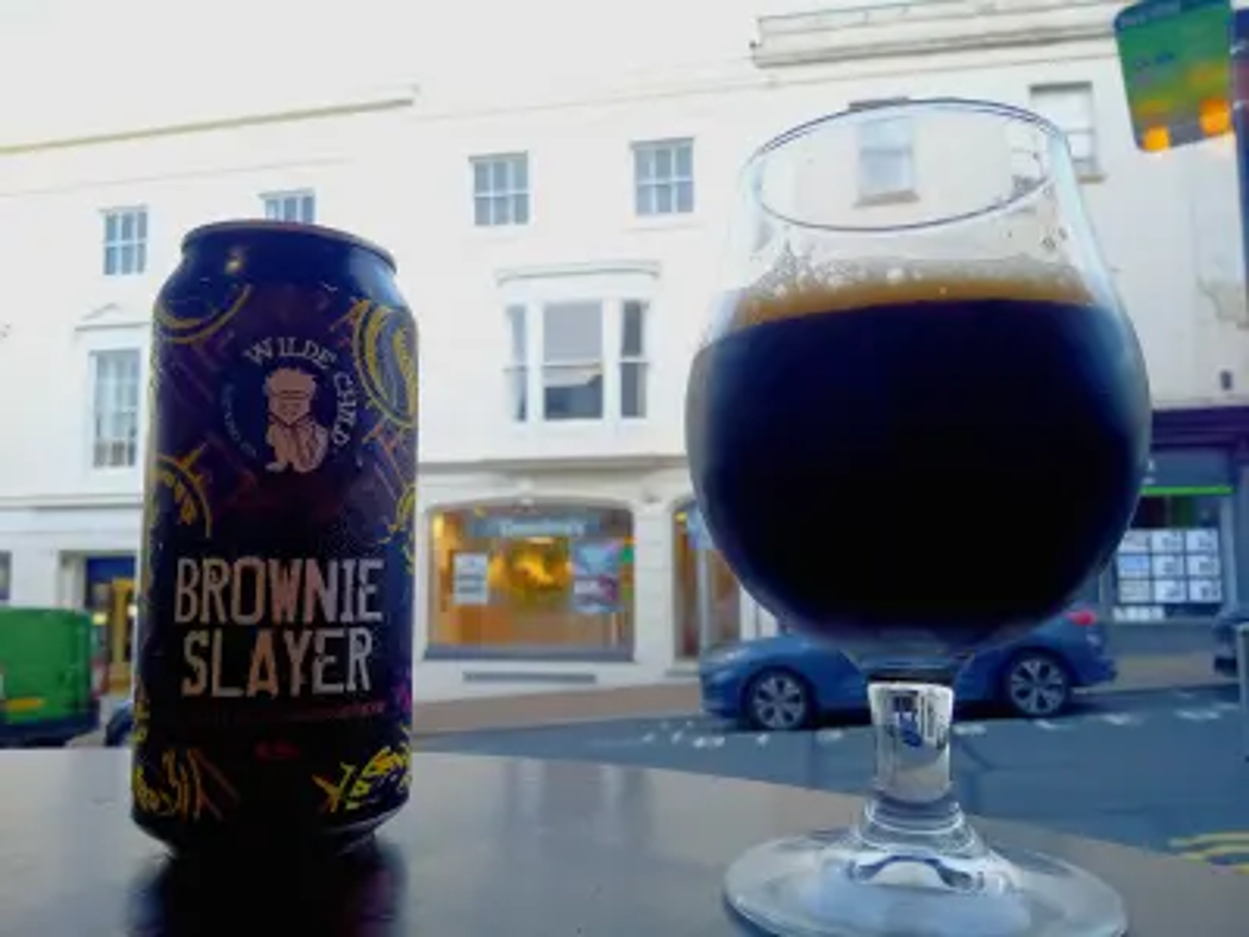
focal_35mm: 28
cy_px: 468
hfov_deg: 63.4
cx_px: 624
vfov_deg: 49.7
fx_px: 1010
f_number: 2
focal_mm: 3.54
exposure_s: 1/101
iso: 119
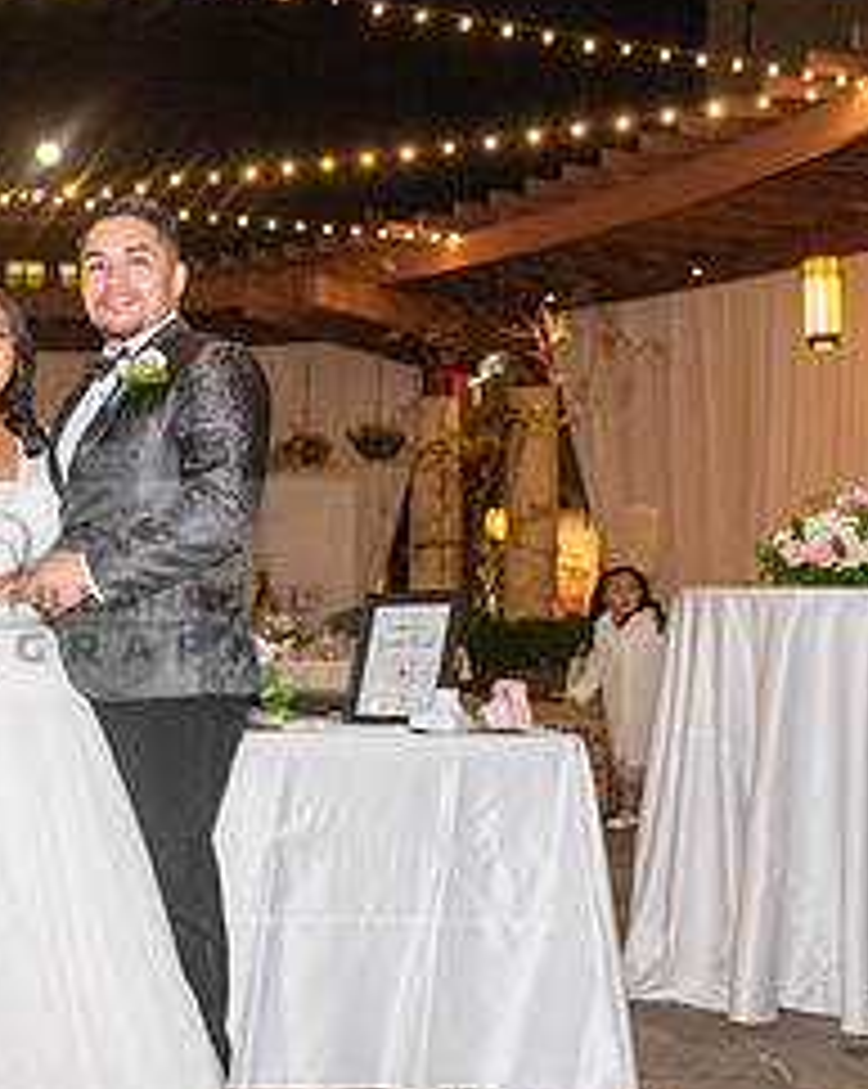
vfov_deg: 33.6
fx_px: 1802
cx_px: -27
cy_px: 587
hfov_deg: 25.6
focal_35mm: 56
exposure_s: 1/160
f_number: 4
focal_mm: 24
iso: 1600
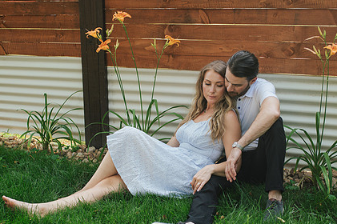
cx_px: 161
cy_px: 159
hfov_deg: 36.9
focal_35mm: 54
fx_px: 505
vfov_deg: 24.8
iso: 400
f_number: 2.8
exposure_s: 1/320
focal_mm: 35
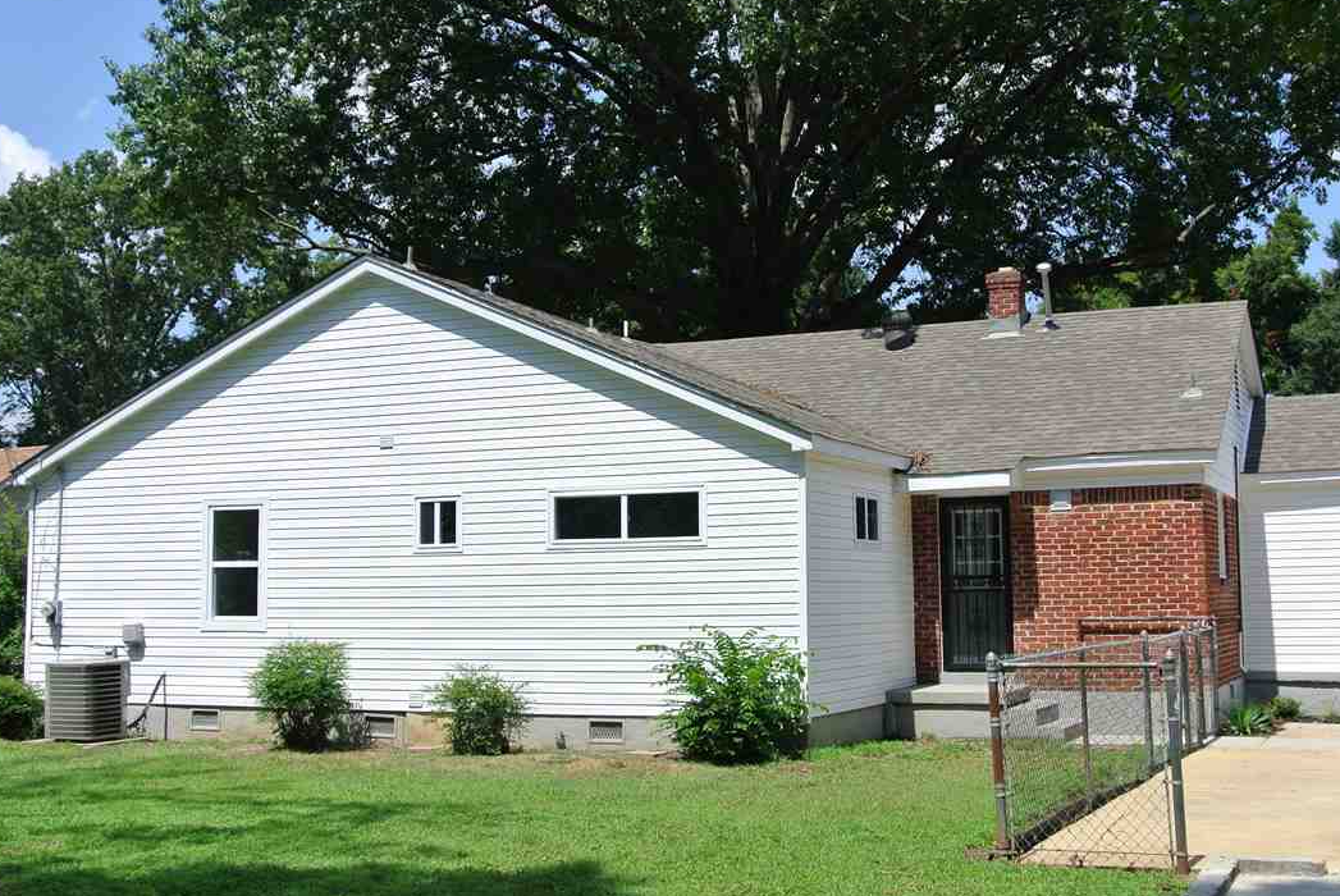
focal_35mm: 44
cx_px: 759
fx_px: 1639
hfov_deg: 44.4
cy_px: 426
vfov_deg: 30.6
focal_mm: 13.6
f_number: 4.5
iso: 100
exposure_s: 1/640
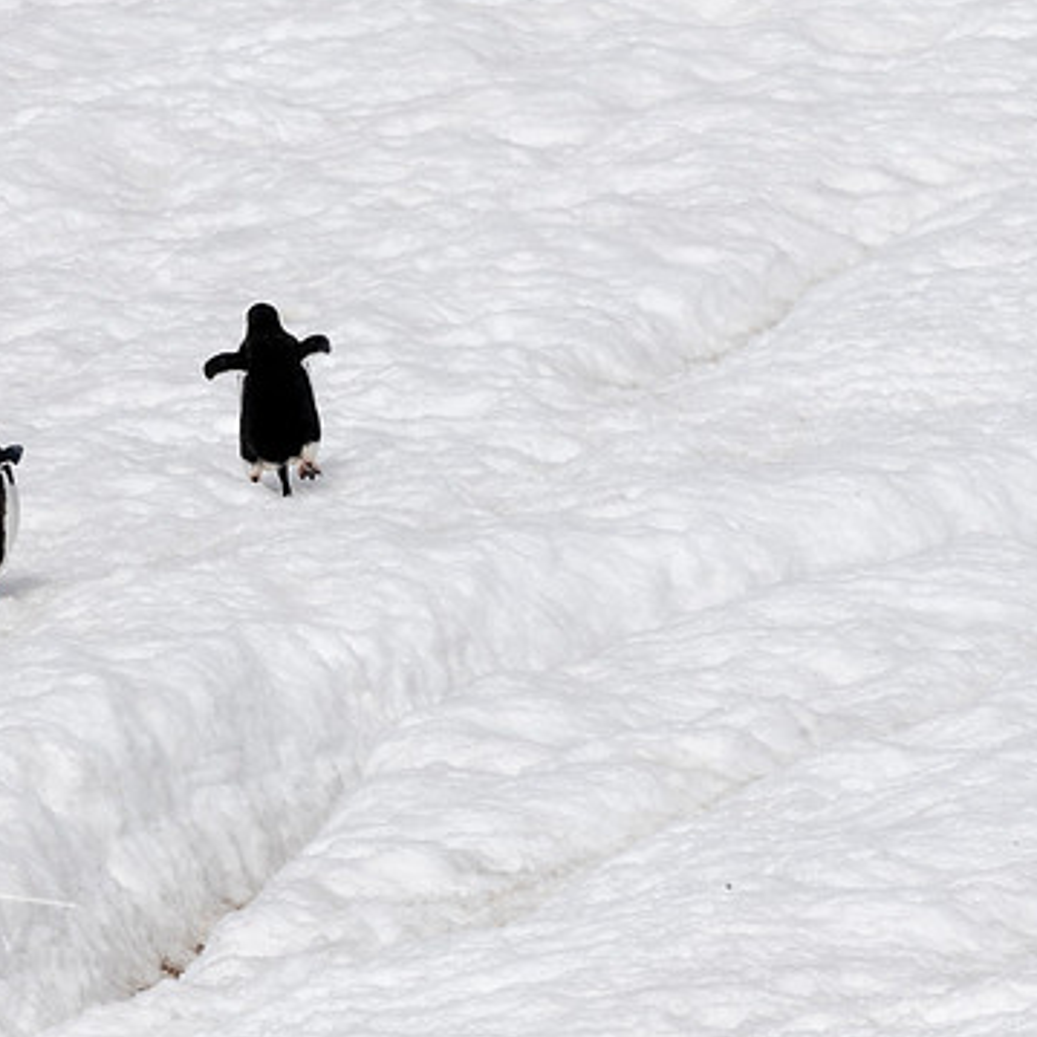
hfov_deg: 2.3
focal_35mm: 755
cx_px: 292
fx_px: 25589
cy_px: 516
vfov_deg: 2.3
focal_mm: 550
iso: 200
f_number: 22
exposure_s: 1/200
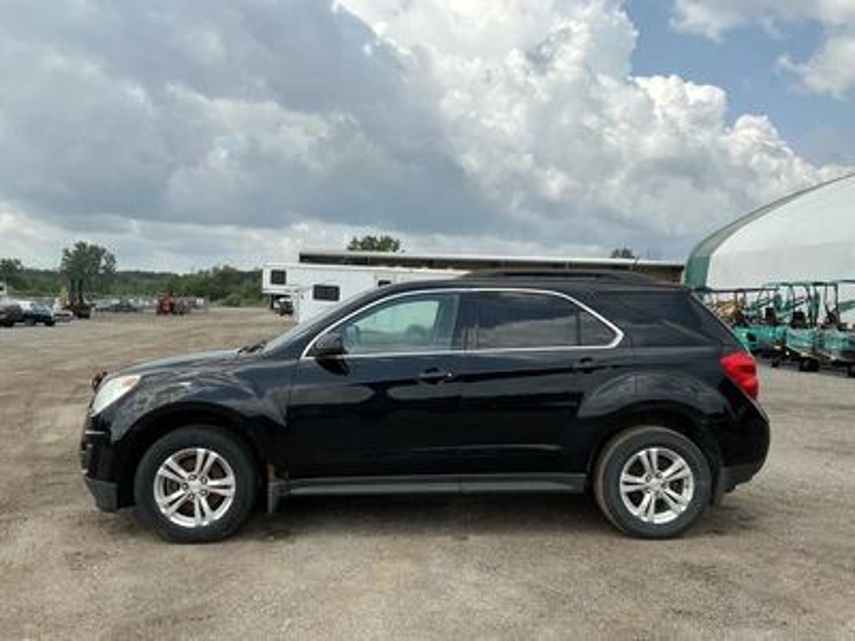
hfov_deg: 63.4
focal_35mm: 28
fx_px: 692
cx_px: 428
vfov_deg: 49.7
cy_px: 320
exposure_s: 1/1848
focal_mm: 3
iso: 25
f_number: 1.8
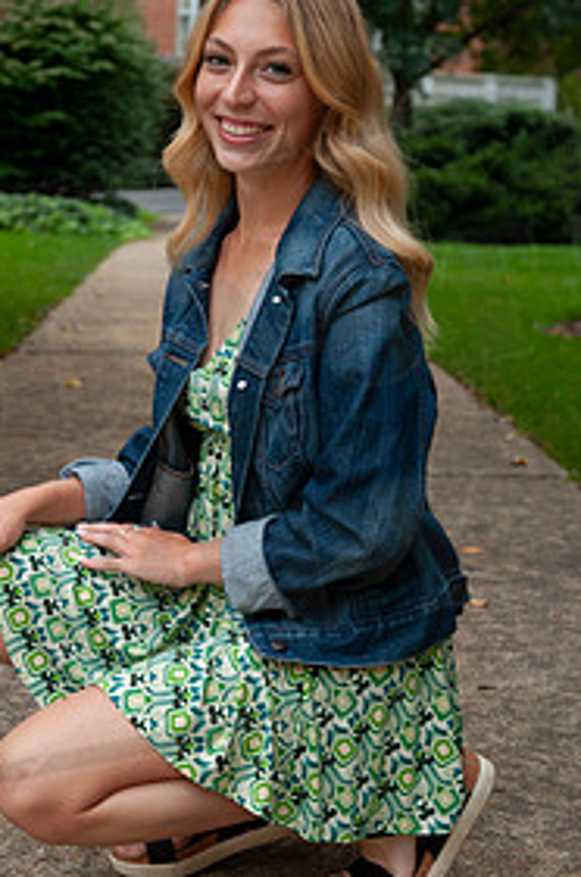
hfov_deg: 17.6
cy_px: 446
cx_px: 226
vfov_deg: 26.4
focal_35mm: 77
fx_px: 1873
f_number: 4
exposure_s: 1/60
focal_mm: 48
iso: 100
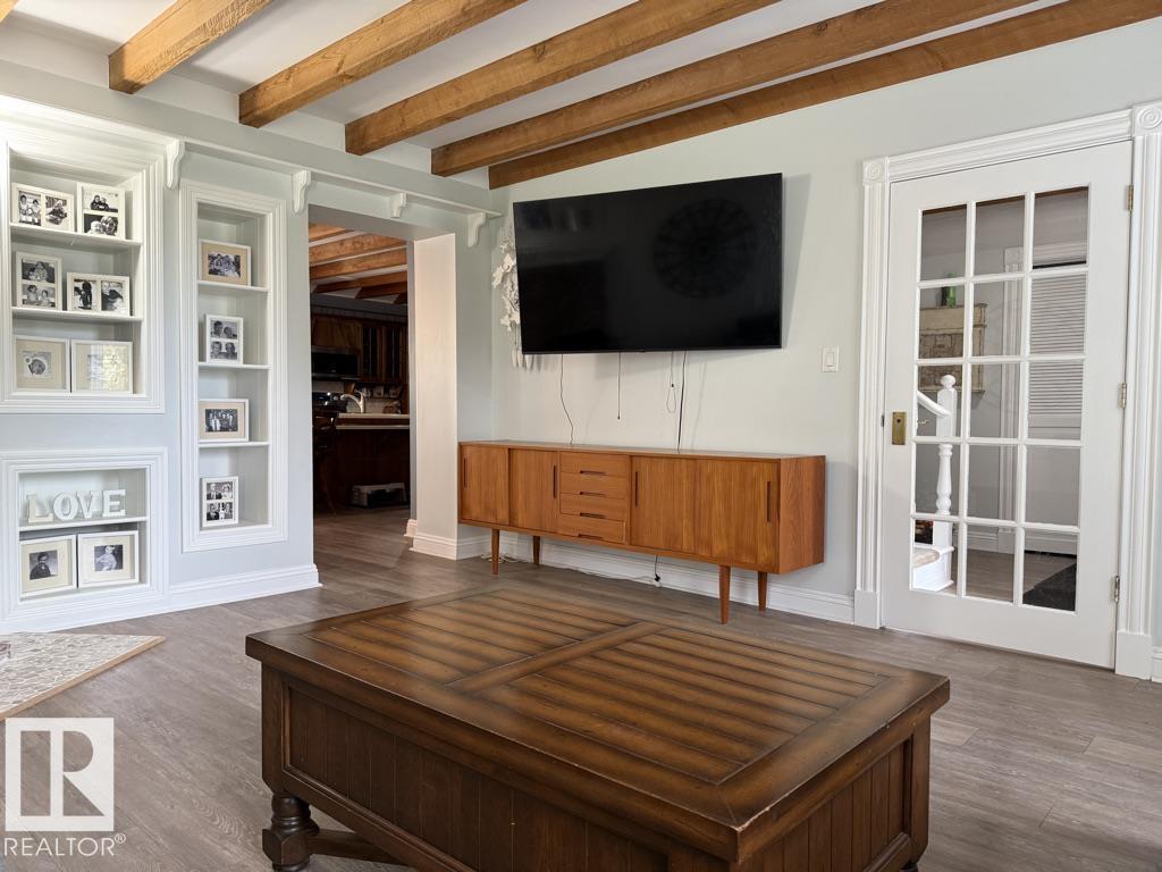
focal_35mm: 24
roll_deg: -0.1
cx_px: 581
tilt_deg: -1.9
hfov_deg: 71.6
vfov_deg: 56.8
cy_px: 436
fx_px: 806
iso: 200
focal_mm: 6.76
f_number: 1.78
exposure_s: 1/60
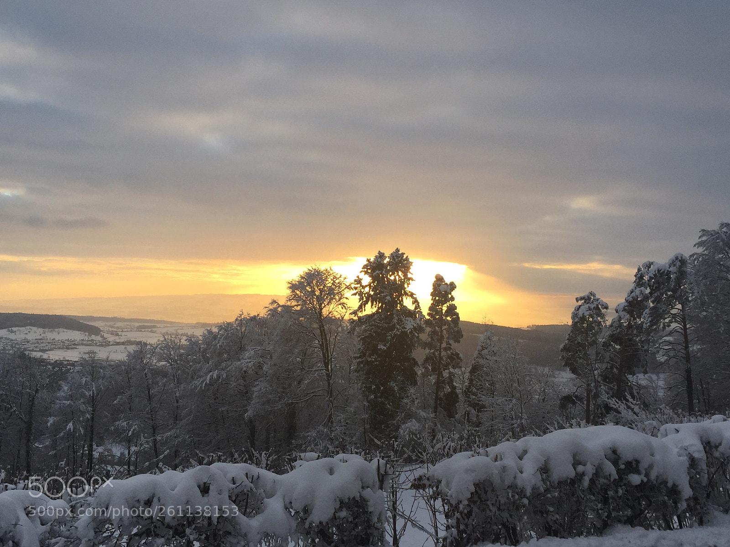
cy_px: 274
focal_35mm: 29
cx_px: 365
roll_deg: +0.9
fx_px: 611
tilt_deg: +1.3
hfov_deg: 61.7
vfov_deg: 48.2
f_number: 2.2
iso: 32
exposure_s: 1/471
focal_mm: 4.15
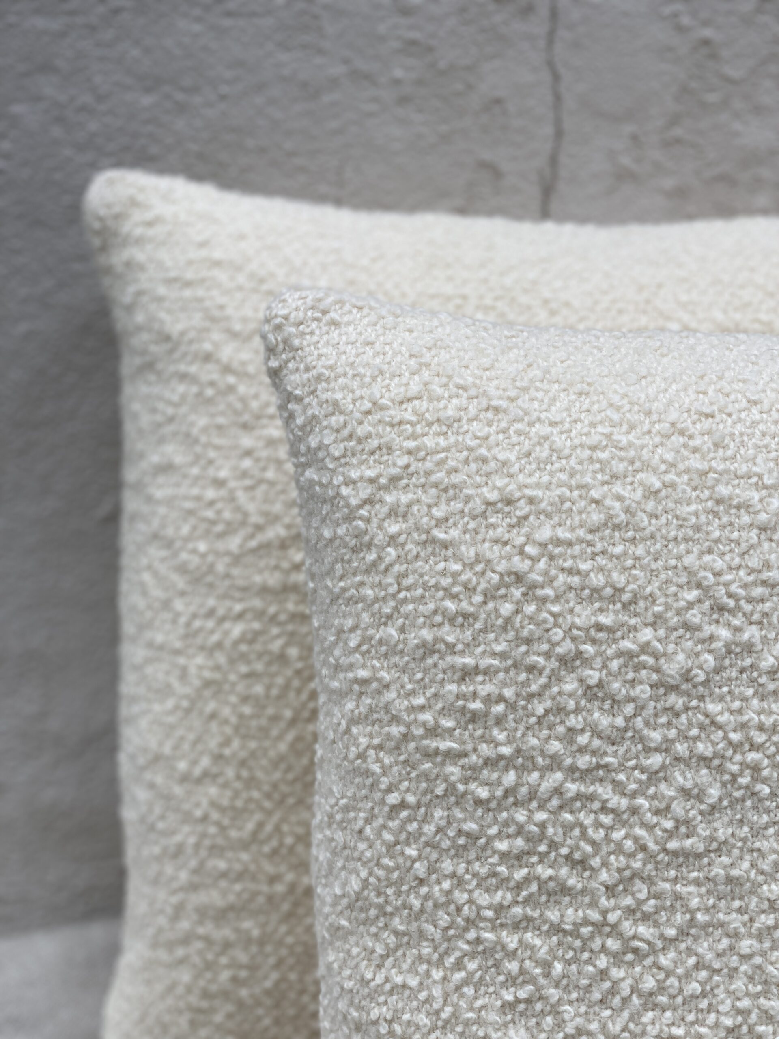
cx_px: 390
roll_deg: +0.3
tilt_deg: -21.3
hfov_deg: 28.0
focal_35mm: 52
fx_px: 1560
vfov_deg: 36.8
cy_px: 520
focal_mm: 6
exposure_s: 1/266
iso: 20
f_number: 2
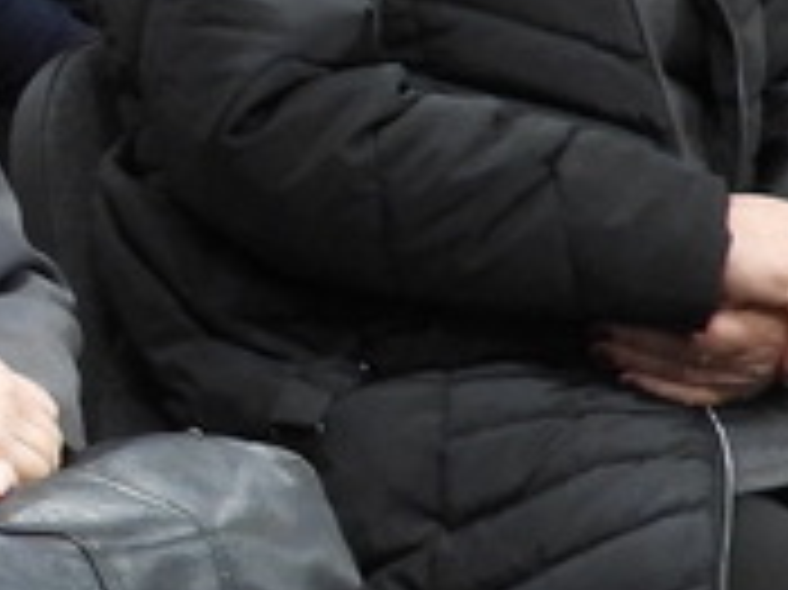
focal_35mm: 220
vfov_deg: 6.7
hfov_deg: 8.3
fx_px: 5005
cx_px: -1018
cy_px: 68
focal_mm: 5.8
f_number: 3.2
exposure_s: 1/30
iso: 360
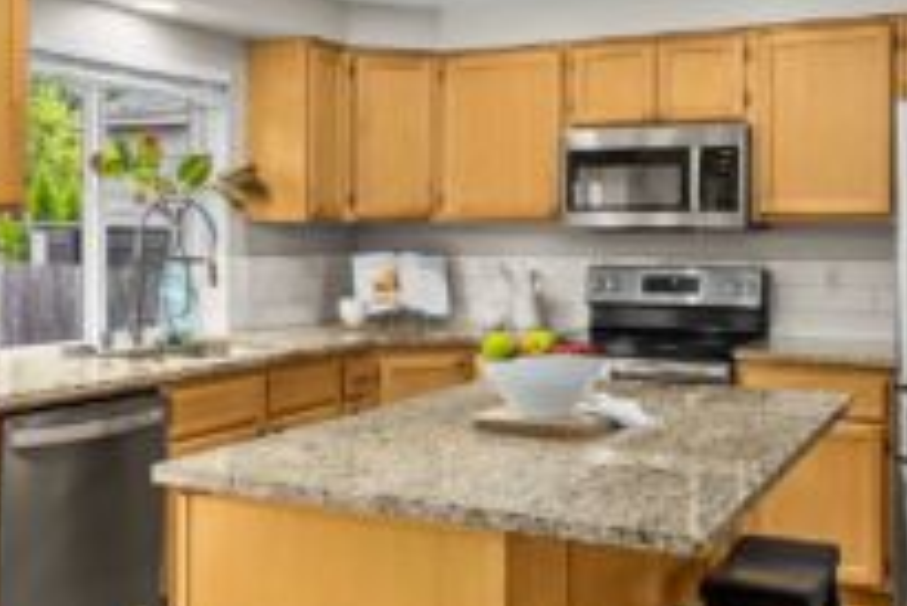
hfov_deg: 45.4
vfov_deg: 31.2
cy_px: 272
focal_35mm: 43
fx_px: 1084
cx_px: 429
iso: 1000
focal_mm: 22
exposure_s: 1/4
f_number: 7.1
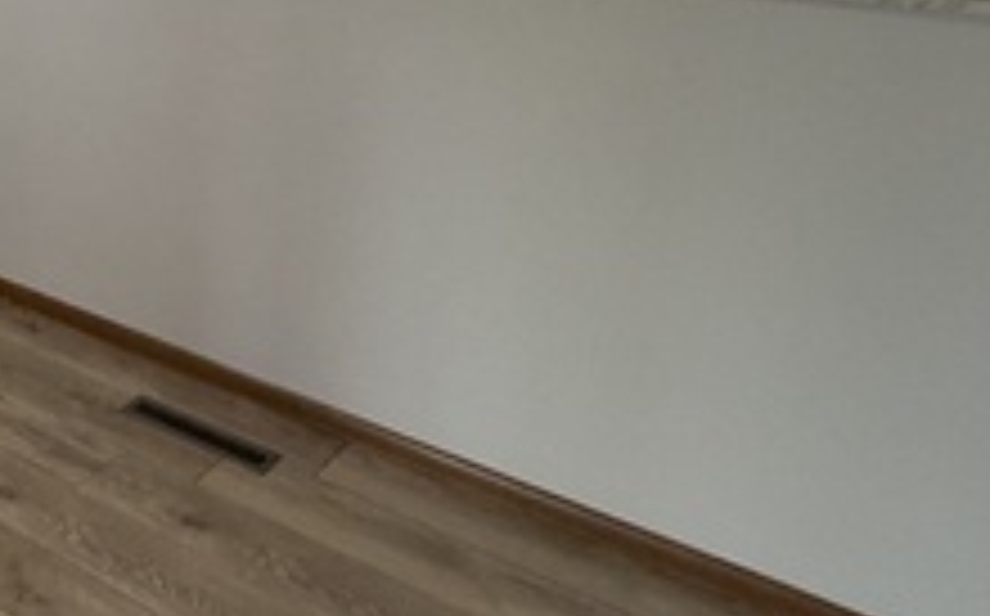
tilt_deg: -10.6
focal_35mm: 45
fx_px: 1213
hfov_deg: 34.1
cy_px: -49
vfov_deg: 26.4
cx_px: -245
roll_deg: +2.9
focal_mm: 2.22
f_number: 2.2
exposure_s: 1/79
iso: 320
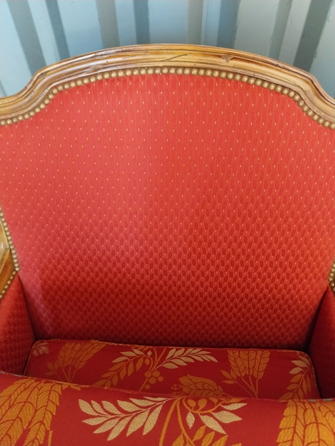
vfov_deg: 67.3
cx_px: 168
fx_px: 335
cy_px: 223
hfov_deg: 53.1
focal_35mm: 26
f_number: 1.8
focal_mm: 4
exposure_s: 1/25
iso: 1250
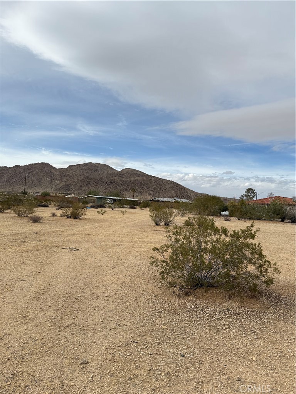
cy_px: 197
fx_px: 274
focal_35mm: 24
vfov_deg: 71.6
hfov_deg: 56.8
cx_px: 148
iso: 80
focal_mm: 6.76
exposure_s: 1/5714
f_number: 1.78
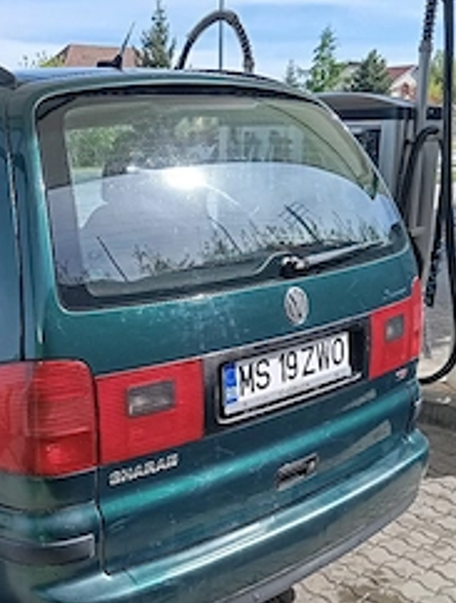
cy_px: 354
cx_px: 105
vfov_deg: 41.0
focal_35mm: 46
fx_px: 804
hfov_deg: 31.0
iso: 114
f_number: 1.8
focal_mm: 4.22
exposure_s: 1/256
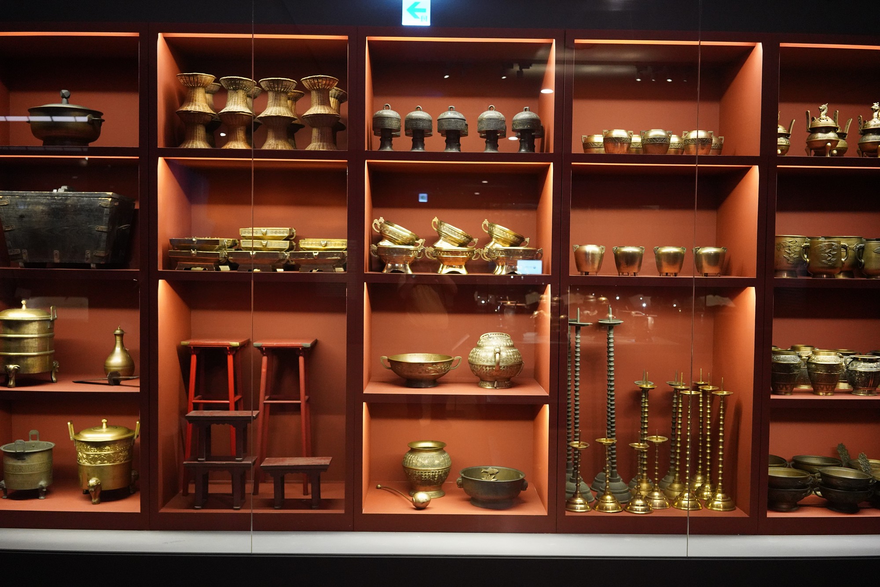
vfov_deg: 37.9
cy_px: 294
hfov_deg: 54.4
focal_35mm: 35
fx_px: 856
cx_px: 440
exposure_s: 1/80
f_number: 3.2
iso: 6400
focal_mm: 35
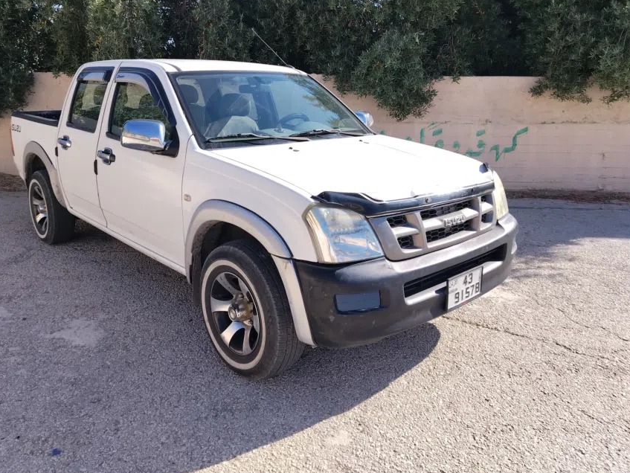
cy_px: 198
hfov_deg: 61.6
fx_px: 528
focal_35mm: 29
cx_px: 295
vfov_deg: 48.1
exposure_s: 1/490
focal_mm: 5.25
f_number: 1.75
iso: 100
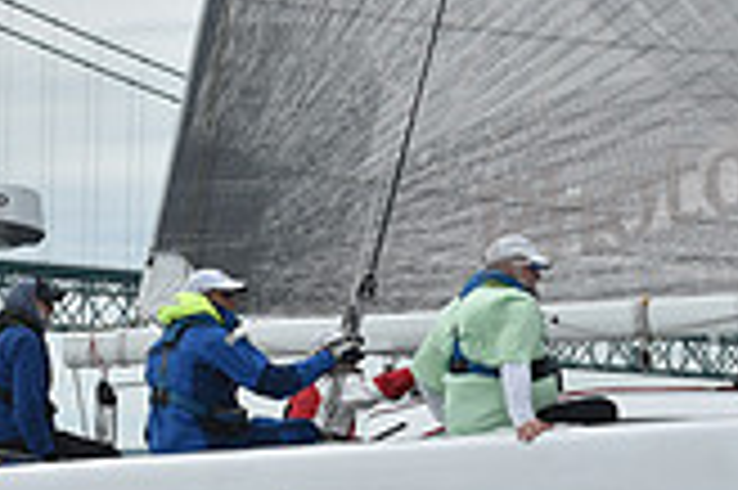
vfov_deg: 5.5
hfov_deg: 8.3
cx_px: 243
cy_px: 456
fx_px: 5079
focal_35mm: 248
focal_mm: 70
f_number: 10
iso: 250
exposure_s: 1/800
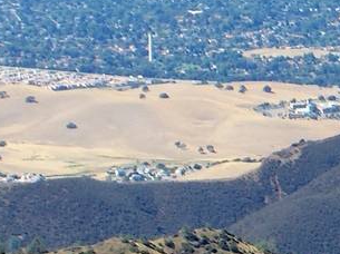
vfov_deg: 2.8
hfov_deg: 3.6
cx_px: 718
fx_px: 5288
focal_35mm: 539
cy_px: 283
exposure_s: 1/250
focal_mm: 23.7
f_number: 5.1
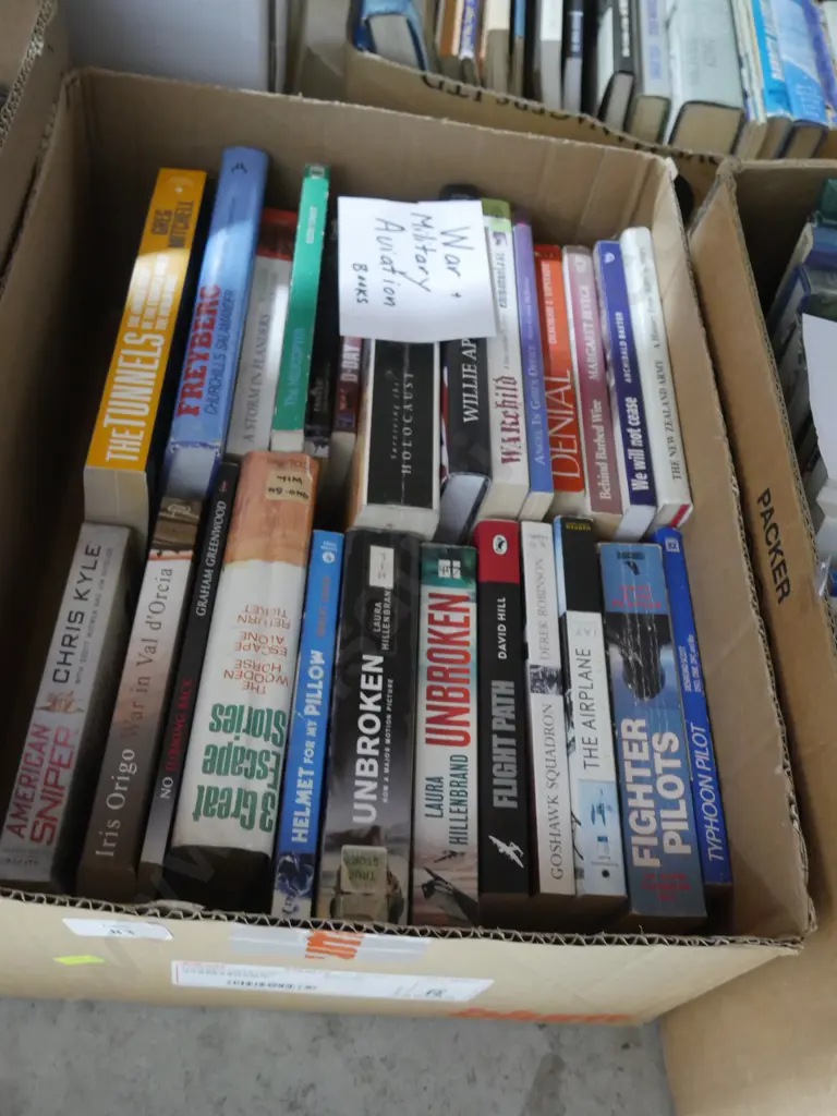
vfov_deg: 56.8
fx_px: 1032
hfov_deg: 44.2
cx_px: 418
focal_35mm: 32
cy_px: 558
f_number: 3.6
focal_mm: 16
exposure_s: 1/60
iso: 3200
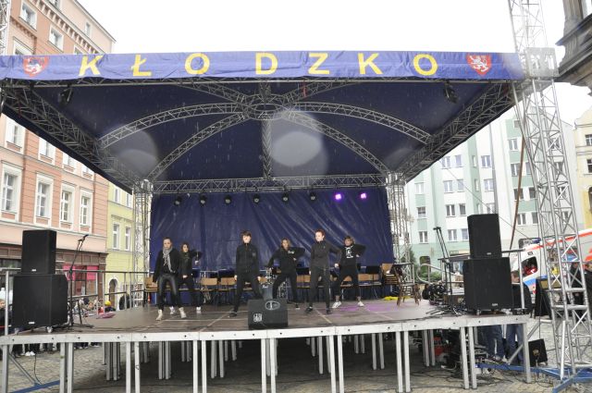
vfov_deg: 47.8
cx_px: 296
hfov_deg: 67.4
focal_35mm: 27
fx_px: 443
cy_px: 196
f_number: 8
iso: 800
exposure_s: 1/200
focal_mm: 18
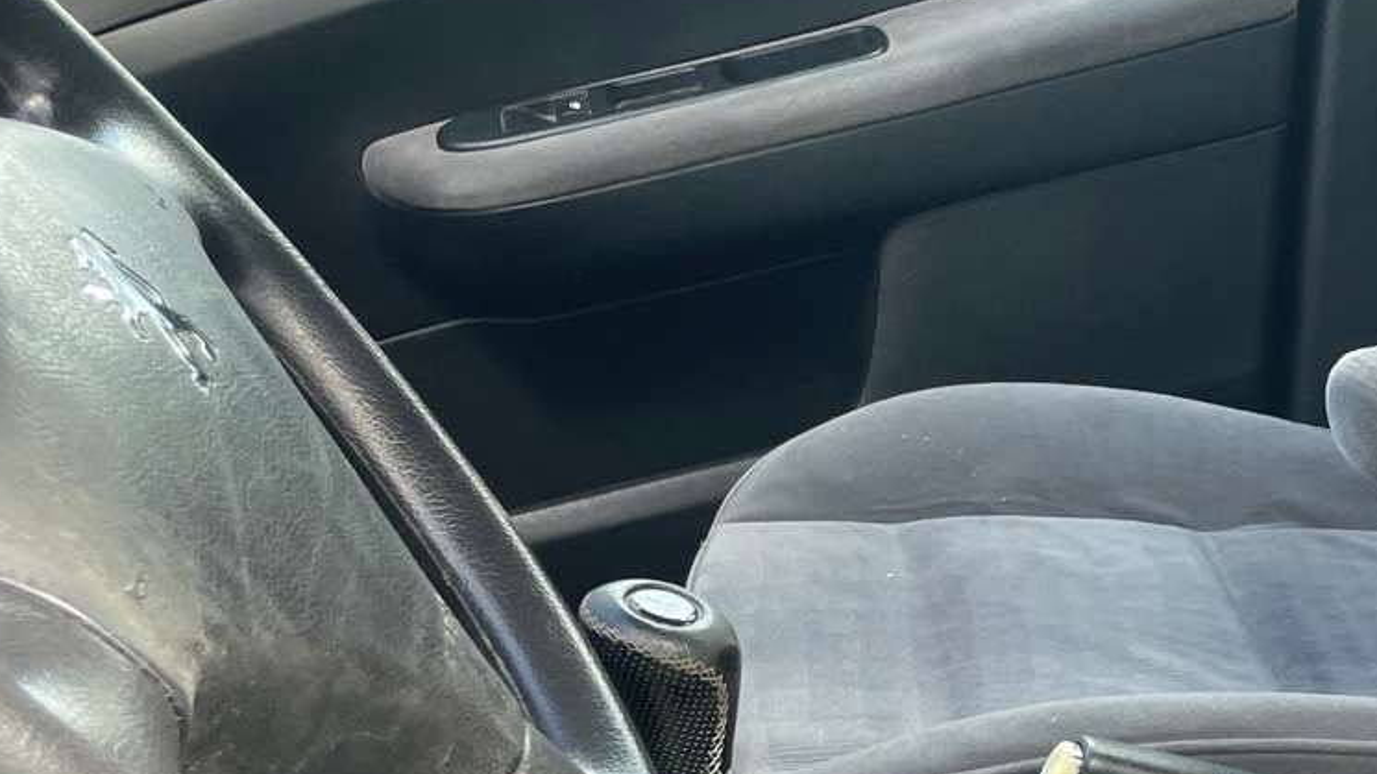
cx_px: 1449
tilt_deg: -35.2
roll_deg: +8.6
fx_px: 2665
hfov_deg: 27.0
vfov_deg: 15.6
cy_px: 1068
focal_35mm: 73
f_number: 1.6
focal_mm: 4.2
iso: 50
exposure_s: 1/121
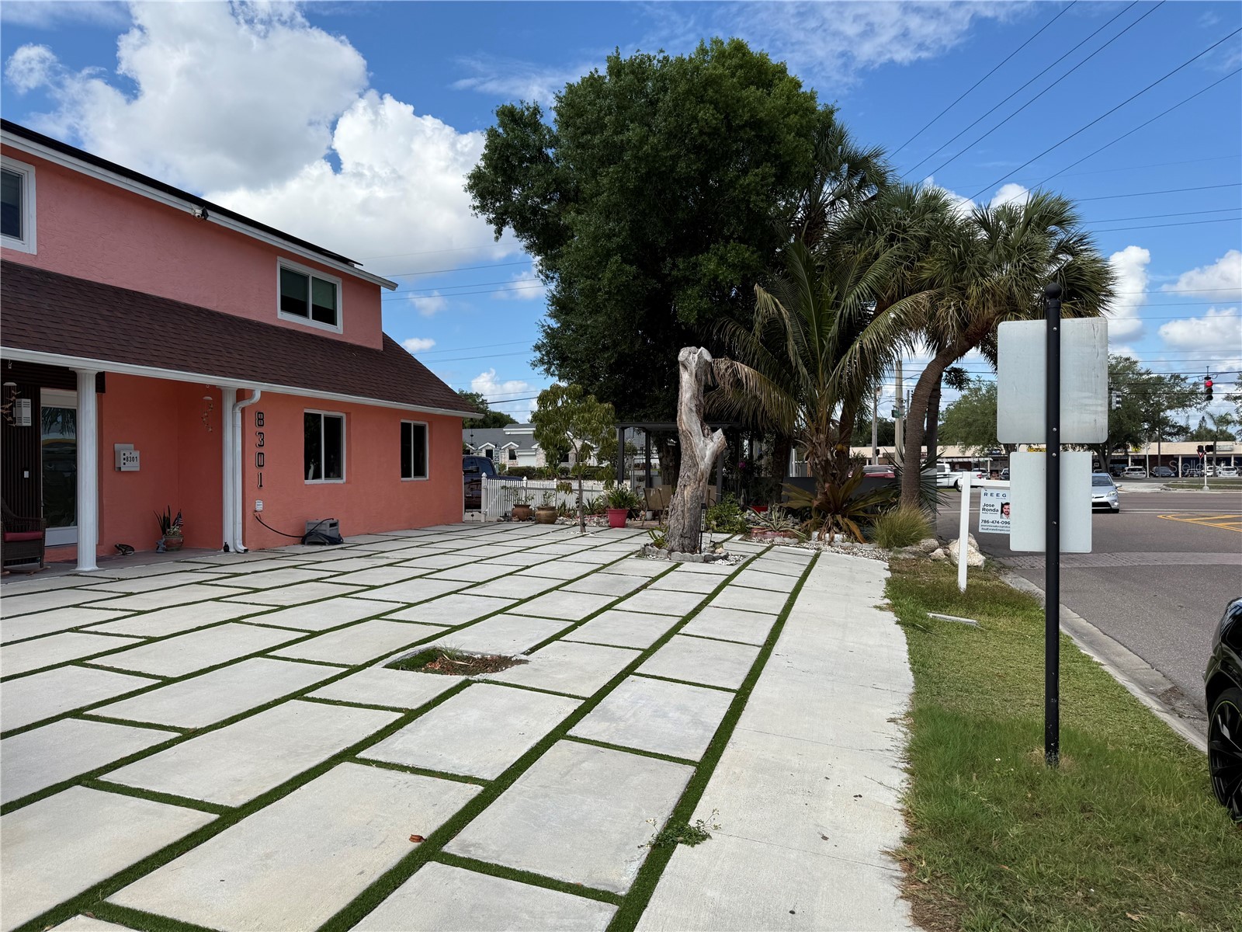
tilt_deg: +1.1
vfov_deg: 56.8
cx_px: 621
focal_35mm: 24
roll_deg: +0.3
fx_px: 861
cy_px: 466
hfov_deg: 71.6
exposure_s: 1/4673
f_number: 1.78
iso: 80
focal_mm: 6.76
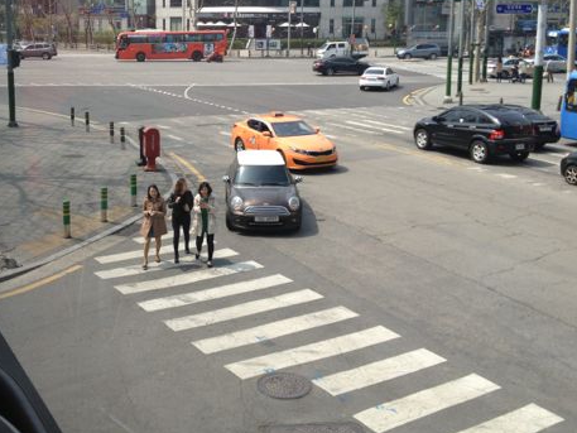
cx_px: 215
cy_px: 135
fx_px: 817
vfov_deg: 29.4
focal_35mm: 49
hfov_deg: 38.6
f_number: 2.4
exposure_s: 1/986
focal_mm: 4.28
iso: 50
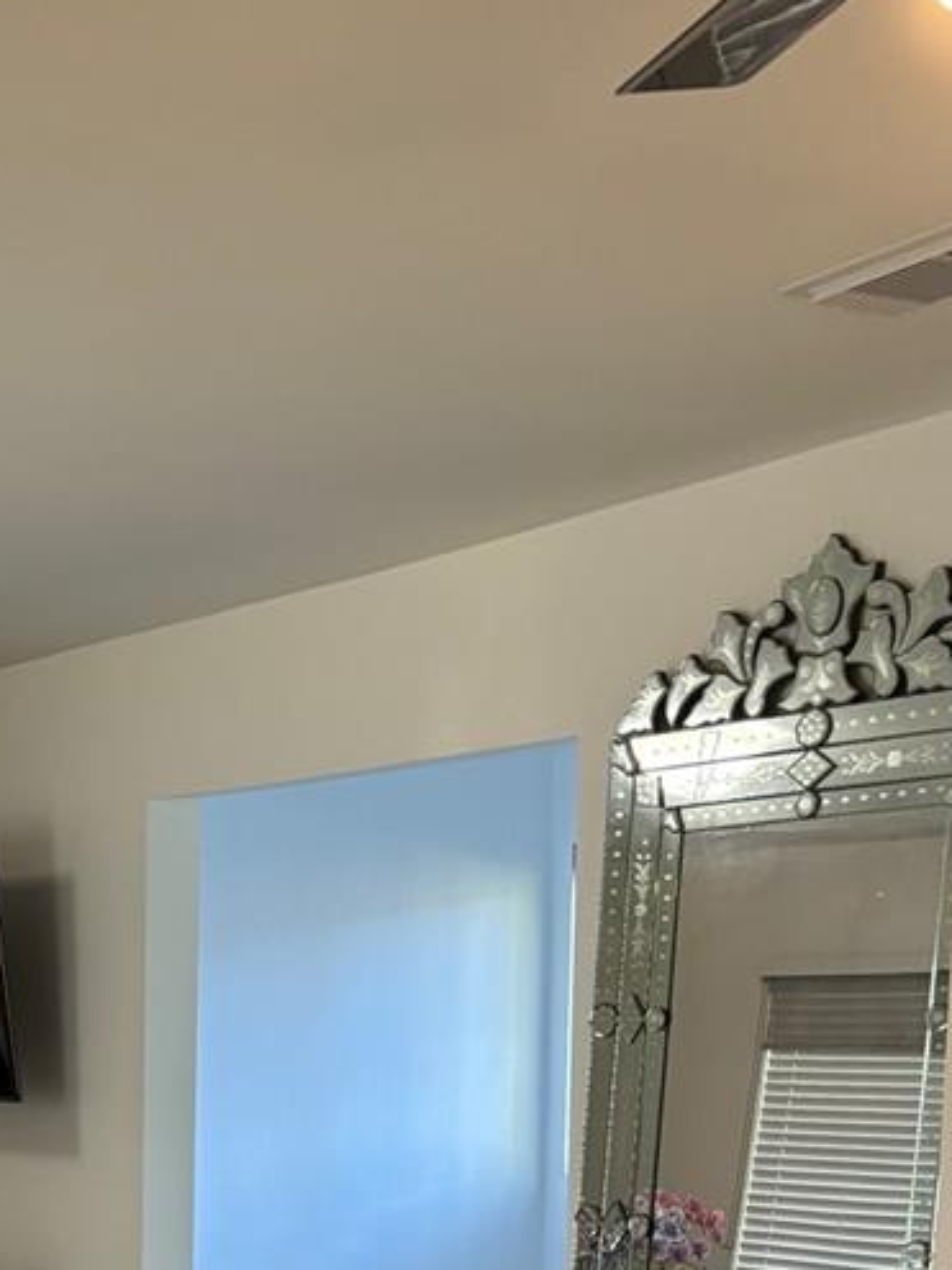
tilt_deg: -7.5
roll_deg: +0.4
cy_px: 1314
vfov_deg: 28.5
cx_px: -172
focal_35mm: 63
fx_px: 2311
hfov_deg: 21.7
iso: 125
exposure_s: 1/60
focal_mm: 5.96
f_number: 1.6
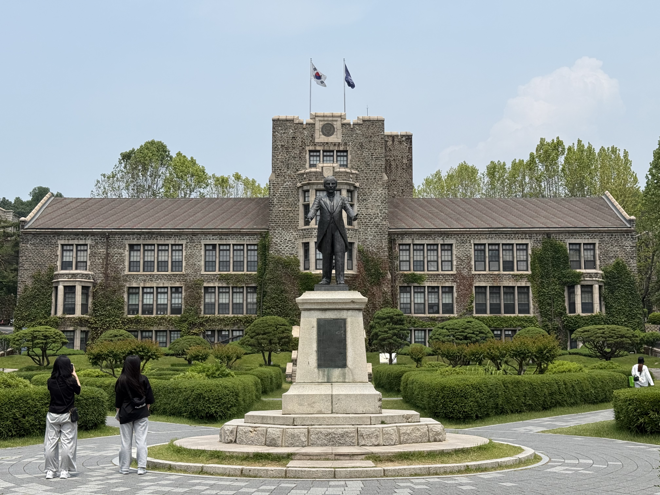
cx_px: 330
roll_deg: -0.2
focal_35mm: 48
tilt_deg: +8.4
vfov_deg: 30.3
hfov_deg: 39.7
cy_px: 248
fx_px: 915
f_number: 1.78
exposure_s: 1/4587
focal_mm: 6.76
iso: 80
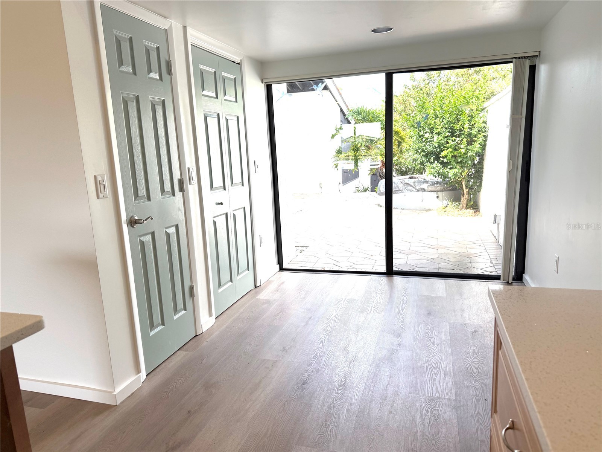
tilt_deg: -10.2
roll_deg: +2.7
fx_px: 417
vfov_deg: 56.8
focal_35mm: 24
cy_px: 226
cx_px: 301
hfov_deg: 71.6
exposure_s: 1/1122
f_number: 1.78
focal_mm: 6.76
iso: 100
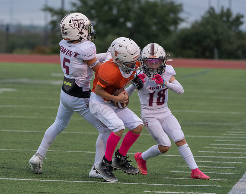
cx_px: 103
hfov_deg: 6.5
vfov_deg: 5.2
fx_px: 2159
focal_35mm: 298
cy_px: 92
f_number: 5.6
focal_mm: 244
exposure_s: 1/1000
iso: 3200
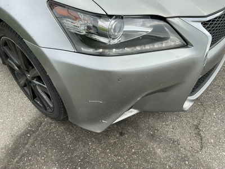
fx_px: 182
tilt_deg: -41.1
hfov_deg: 63.4
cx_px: 112
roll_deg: +0.7
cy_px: 84
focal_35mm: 28
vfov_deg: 49.7
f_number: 1.8
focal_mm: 3
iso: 25
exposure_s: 1/529
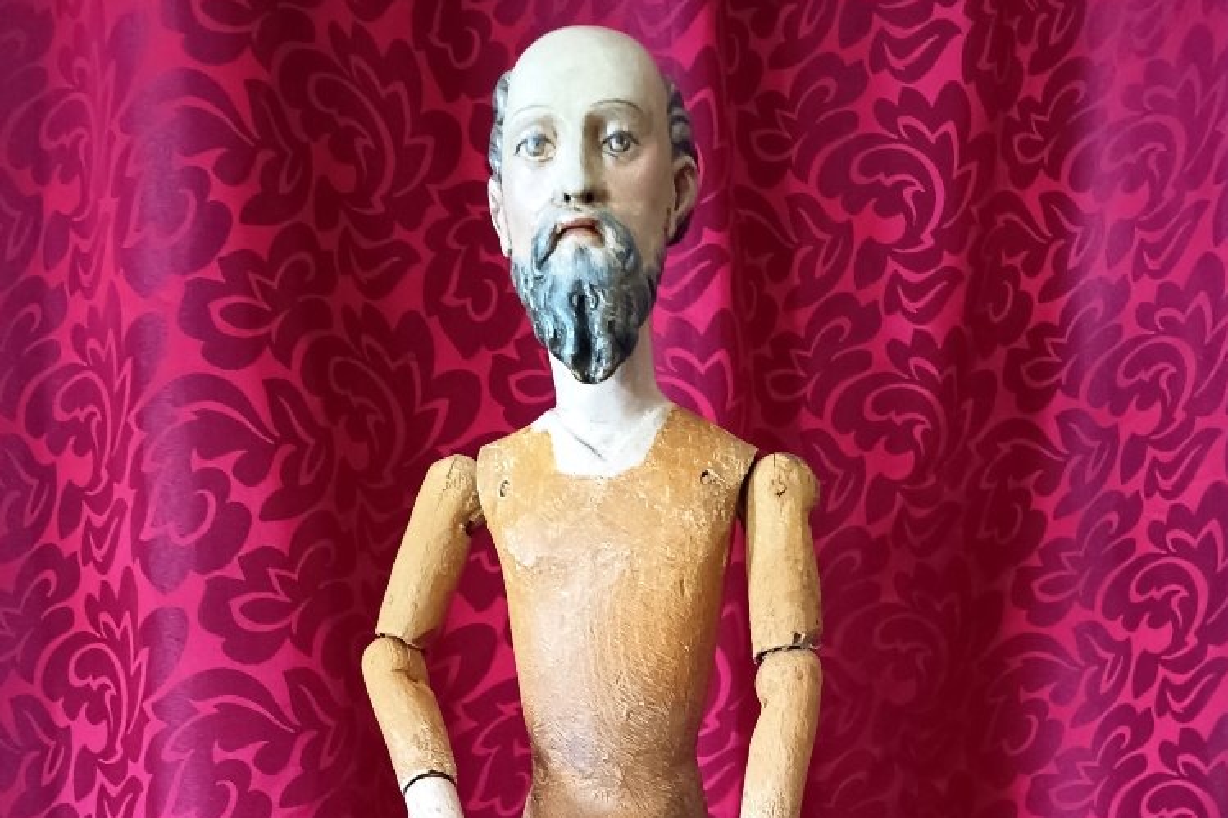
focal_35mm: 40
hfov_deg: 48.4
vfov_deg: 29.8
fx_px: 1364
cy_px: 918
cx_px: 580
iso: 6162
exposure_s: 1/14.3
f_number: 1.7
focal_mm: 5.24
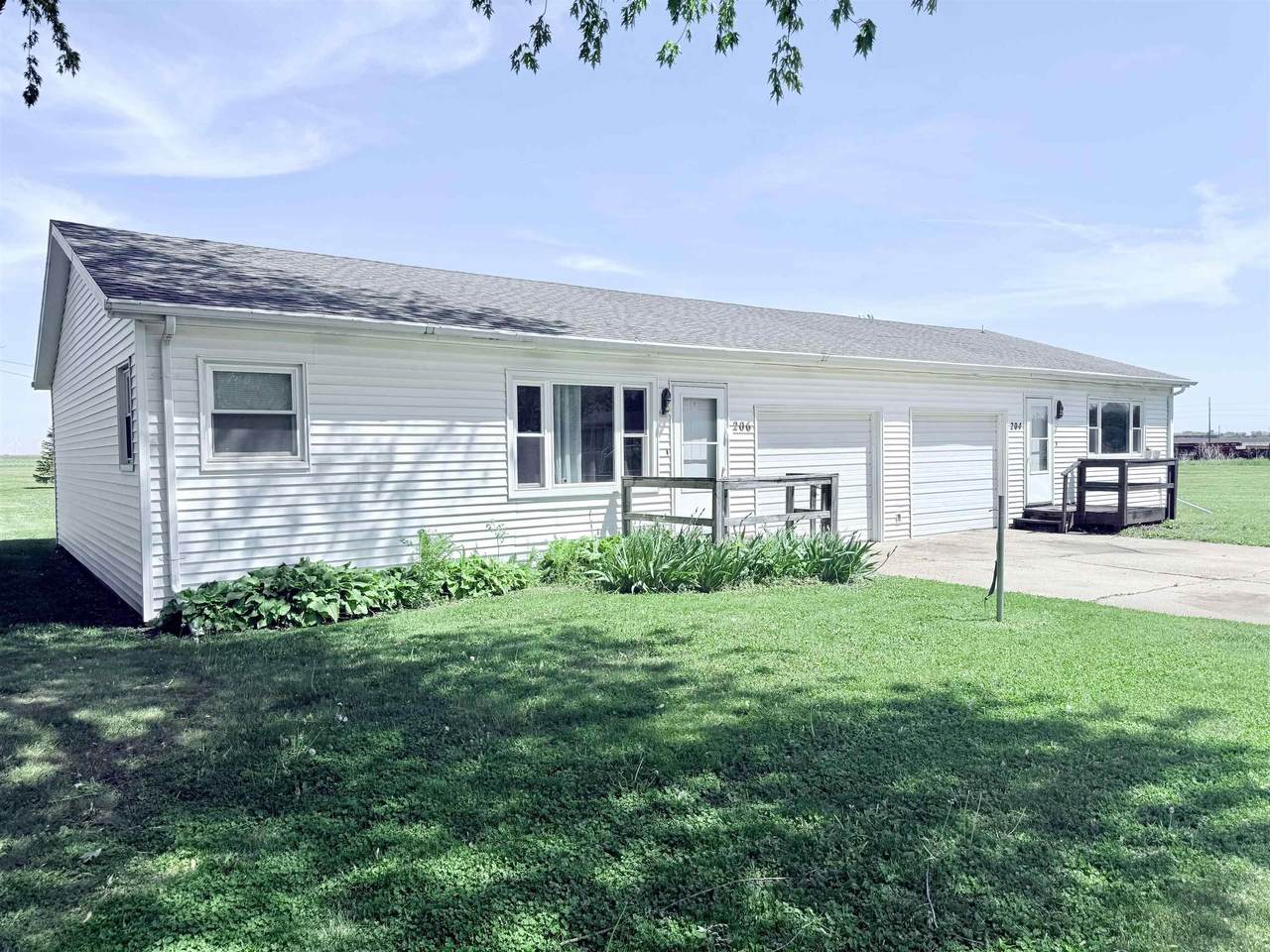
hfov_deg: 71.6
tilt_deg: -1.6
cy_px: 476
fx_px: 881
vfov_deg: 56.8
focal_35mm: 24
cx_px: 635
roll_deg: +1.2
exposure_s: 1/5319
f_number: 1.78
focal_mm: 6.76
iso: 80
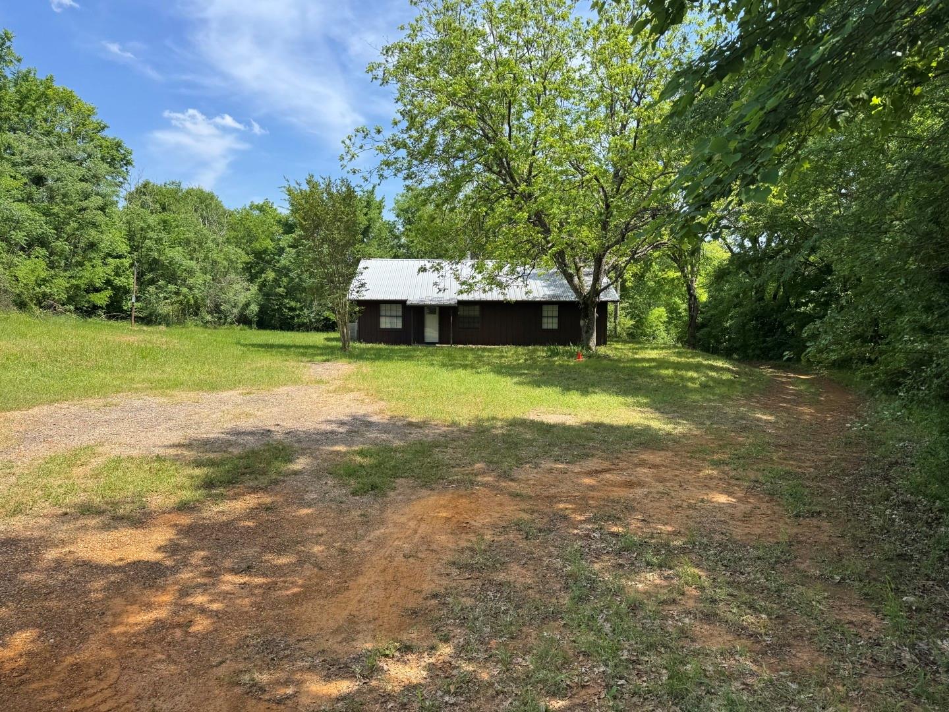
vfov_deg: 56.8
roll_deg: +0.1
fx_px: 658
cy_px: 356
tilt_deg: -6.0
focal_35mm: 24
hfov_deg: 71.6
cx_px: 474
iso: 80
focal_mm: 6.76
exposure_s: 1/2041
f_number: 1.78
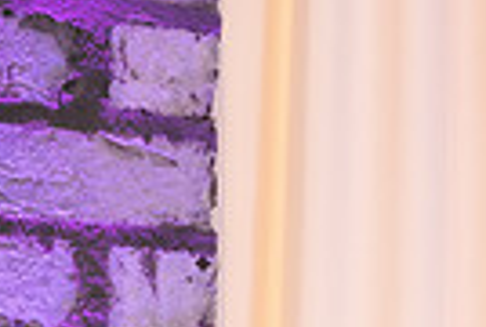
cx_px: 956
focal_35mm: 307
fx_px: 4154
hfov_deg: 6.5
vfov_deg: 4.4
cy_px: 699
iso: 1000
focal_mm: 70
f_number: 2.8
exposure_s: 1/125
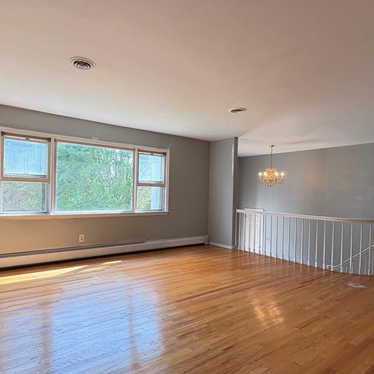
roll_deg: -1.5
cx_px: 168
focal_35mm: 23
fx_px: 281
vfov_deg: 67.2
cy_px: 196
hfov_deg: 67.1
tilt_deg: +0.0
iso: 100
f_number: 2.2
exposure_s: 1/131
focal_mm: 2.22
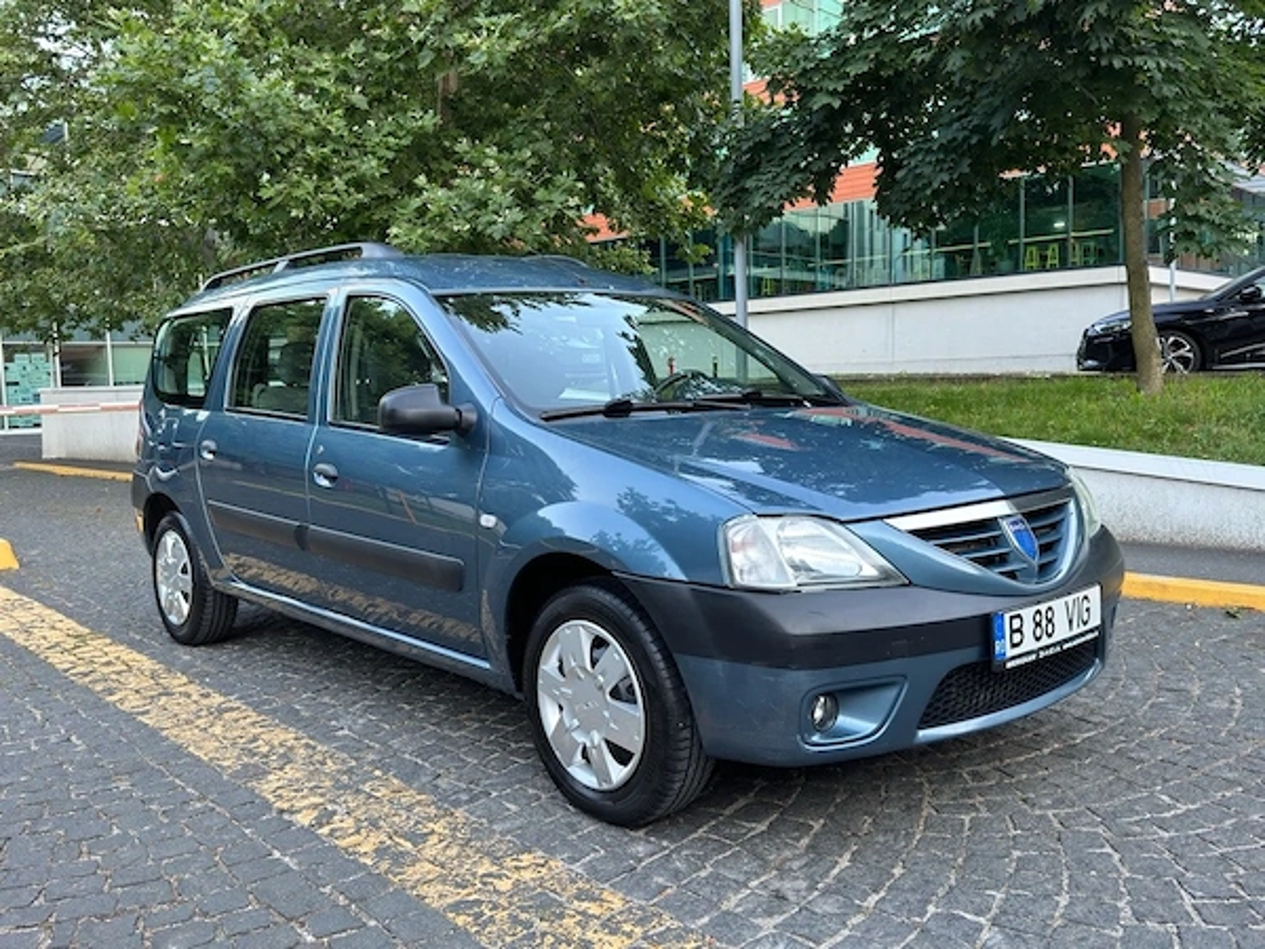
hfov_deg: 60.0
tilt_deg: -4.9
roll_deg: +2.4
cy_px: 474
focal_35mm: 30
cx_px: 632
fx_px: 1096
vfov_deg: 46.8
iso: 125
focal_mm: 6.76
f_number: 1.78
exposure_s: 1/118
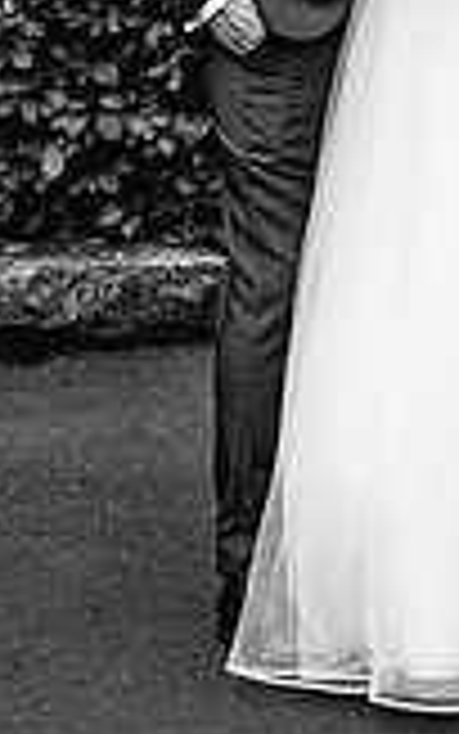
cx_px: 580
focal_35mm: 141
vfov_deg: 14.2
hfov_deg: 9.2
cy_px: -216
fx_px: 2820
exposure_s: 1/500
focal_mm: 50
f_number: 4
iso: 200
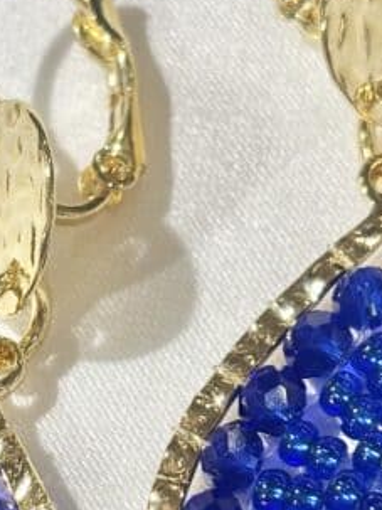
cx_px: 125
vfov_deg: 11.2
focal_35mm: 176
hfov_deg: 8.4
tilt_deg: -61.4
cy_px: 406
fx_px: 2591
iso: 32
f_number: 1.6
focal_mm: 5.96
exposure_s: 1/266
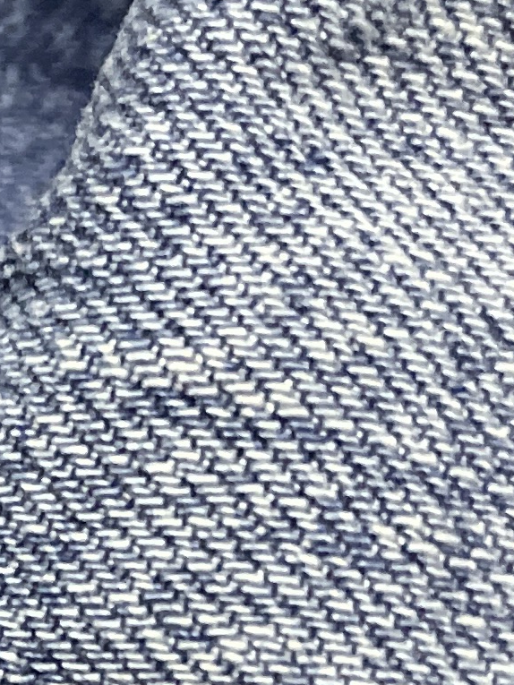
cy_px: 957
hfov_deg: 9.7
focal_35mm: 137
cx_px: -683
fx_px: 2712
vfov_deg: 13.7
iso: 500
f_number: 1.6
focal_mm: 4.2
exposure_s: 1/25
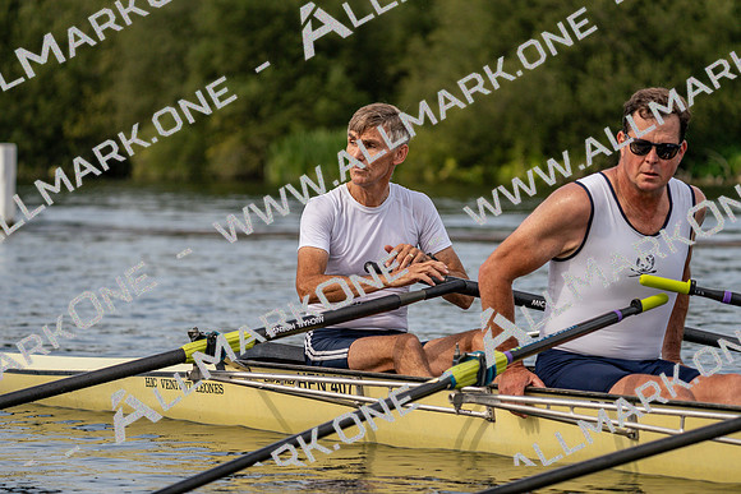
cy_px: 247
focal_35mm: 200
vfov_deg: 6.9
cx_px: 370
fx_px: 4117
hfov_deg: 10.3
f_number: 5.6
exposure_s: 1/1600
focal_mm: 200
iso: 320
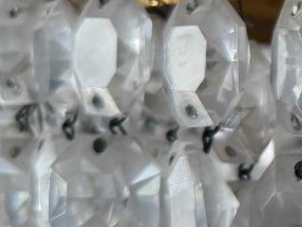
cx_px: 580
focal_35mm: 116
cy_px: 20
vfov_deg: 12.7
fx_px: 1012
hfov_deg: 14.5
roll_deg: +0.1
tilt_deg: +5.5
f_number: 1.78
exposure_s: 1/121
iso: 125
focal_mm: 6.76
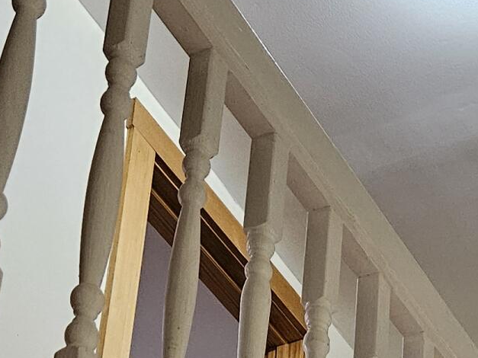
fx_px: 1519
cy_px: 615
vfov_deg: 12.5
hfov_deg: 17.3
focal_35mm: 110
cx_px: 528
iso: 500
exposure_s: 1/120
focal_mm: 5.4
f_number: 1.8
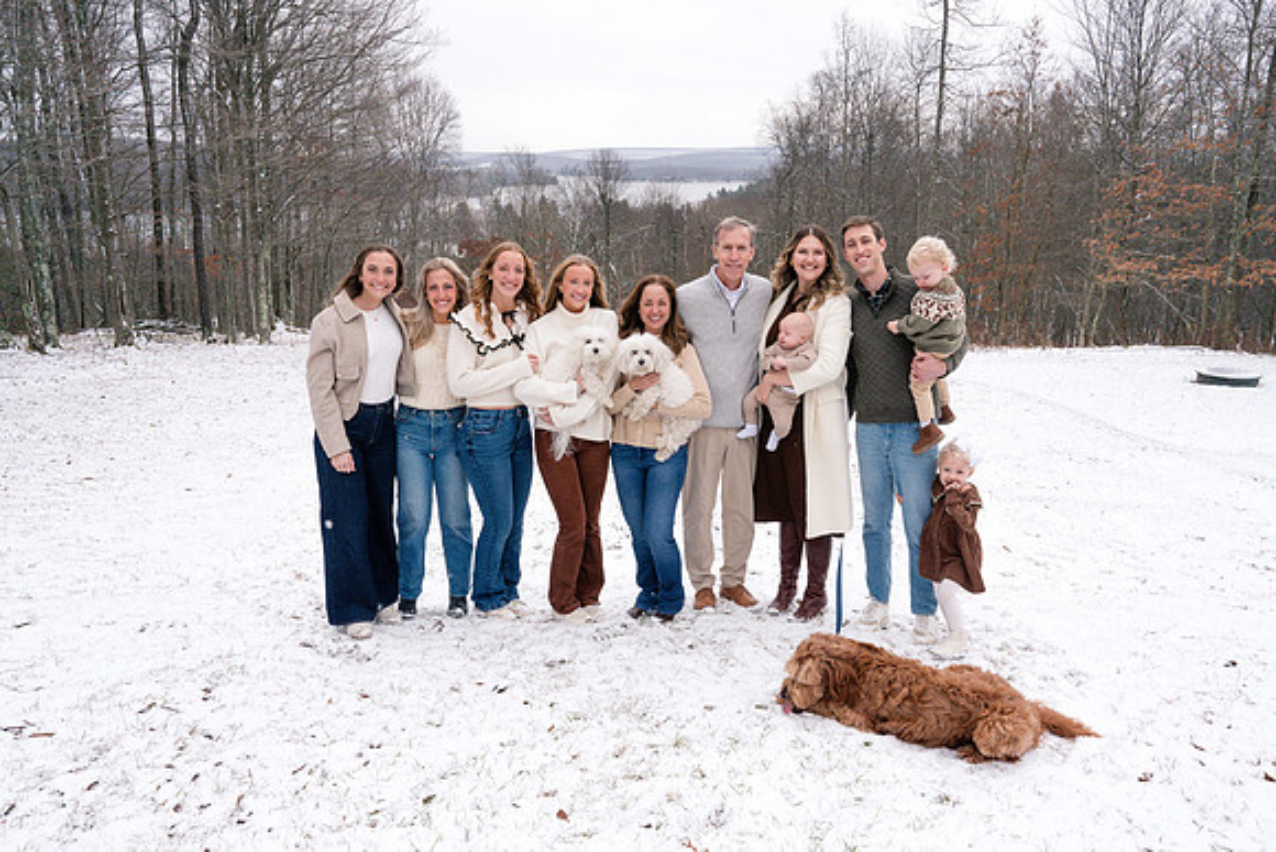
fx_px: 922
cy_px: 426
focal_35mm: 26
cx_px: 638
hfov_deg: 69.4
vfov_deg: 49.6
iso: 800
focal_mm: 26
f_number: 13
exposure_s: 1/250
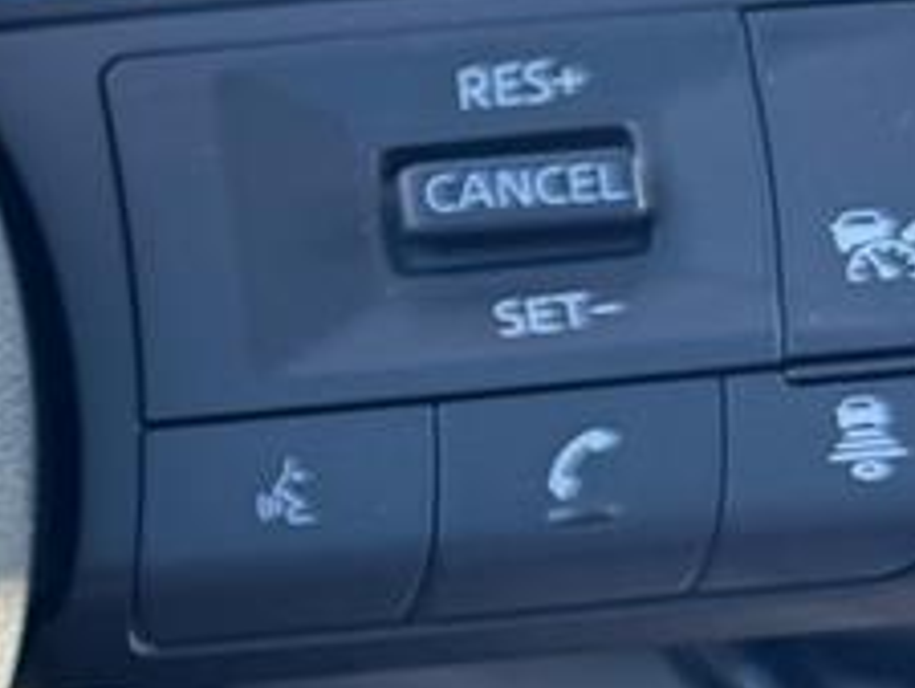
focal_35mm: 109
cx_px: -752
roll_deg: -0.4
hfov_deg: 15.4
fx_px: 2883
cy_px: 468
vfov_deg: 13.6
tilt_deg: -11.5
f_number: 1.78
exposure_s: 1/121
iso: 100
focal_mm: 6.76
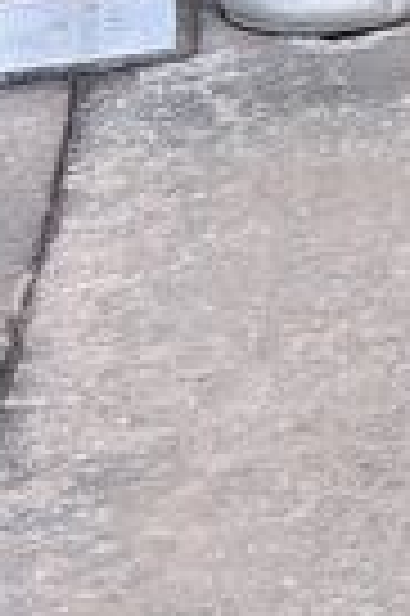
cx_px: 1437
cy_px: -180
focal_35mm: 164
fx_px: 2809
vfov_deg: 12.2
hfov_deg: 7.0
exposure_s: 1/185
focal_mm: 4
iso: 25
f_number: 1.8
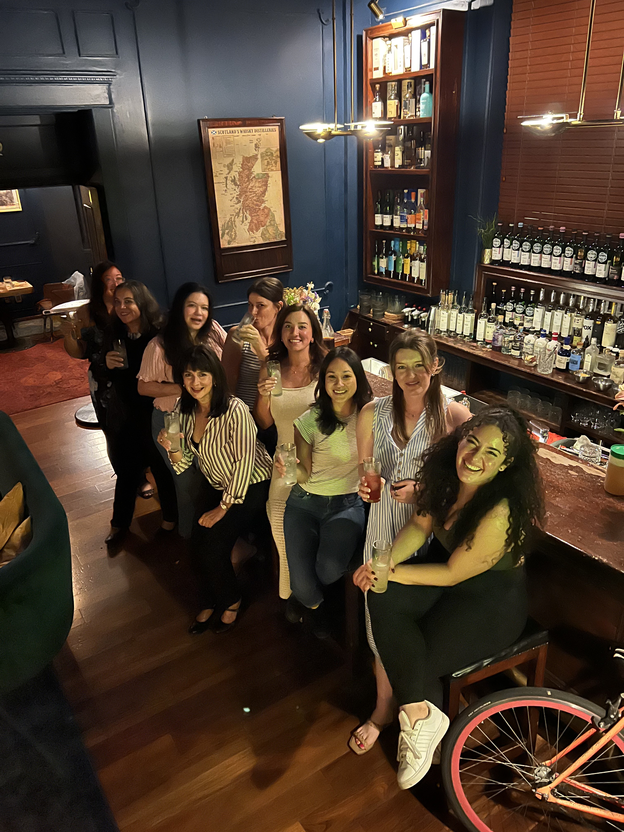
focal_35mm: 26
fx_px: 625
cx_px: 312
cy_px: 416
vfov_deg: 67.3
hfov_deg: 53.1
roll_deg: +3.2
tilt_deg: -22.7
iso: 2000
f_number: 1.5
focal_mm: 5.7
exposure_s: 1/15
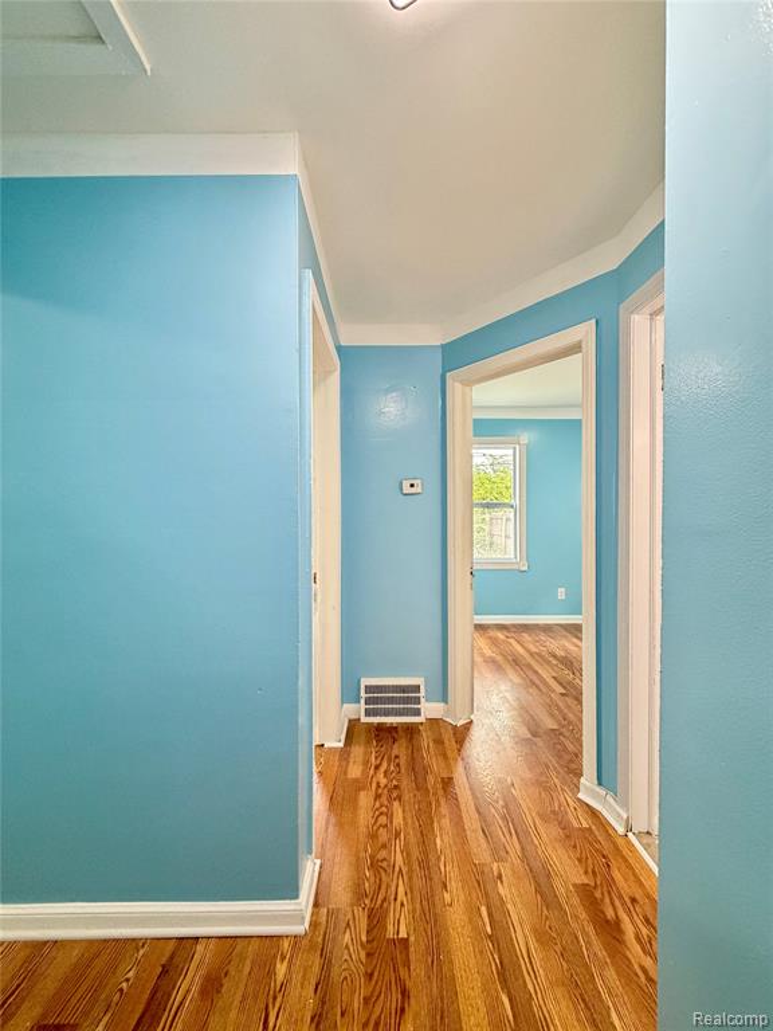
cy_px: 516
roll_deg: +0.2
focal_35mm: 14
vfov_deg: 102.1
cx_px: 386
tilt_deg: -0.1
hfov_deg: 85.7
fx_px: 417
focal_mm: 2.22
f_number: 2.2
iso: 400
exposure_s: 1/60
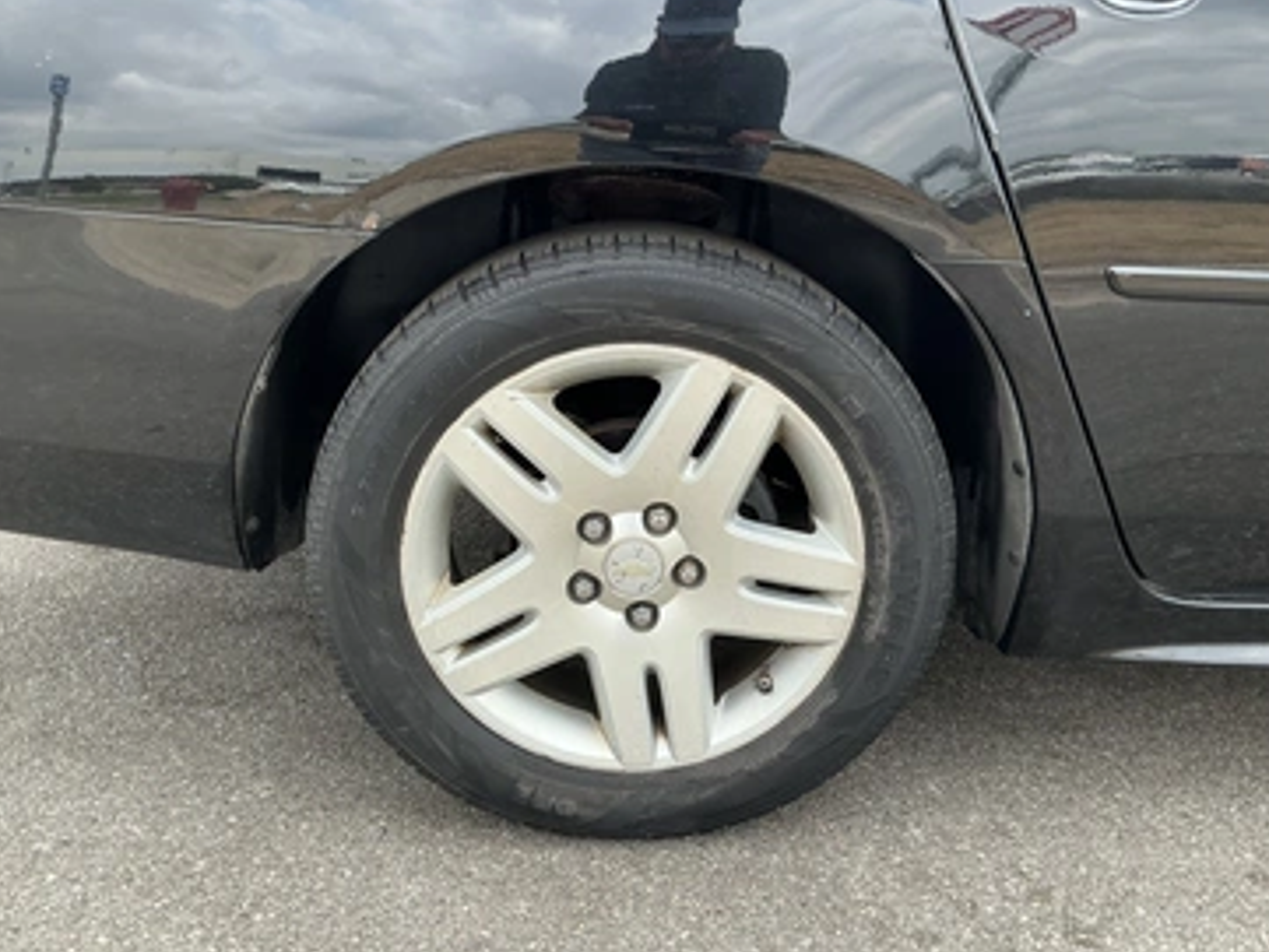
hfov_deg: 58.3
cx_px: 647
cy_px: 506
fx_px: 1137
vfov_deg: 45.4
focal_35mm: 31
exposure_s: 1/353
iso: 25
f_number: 1.8
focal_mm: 3
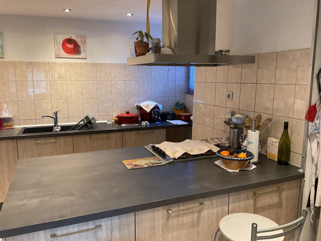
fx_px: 269
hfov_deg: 61.7
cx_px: 160
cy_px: 120
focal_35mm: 29
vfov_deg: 48.2
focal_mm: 3
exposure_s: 1/60
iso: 160
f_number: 1.8
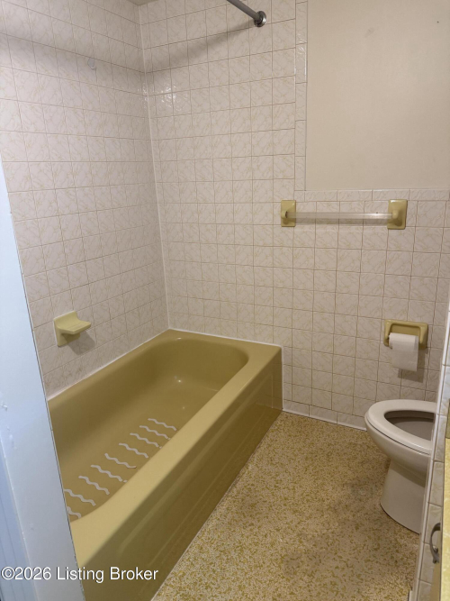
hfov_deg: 56.8
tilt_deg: -16.9
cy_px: 300
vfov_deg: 71.6
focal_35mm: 24
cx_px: 225
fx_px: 416
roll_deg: +2.3
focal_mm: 6.76
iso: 200
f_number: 1.78
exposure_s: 1/60
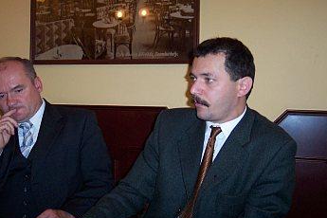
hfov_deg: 44.4
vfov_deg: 30.5
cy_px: 111
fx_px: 400
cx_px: 144
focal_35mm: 44
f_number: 2.8
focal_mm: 8
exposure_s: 1/30
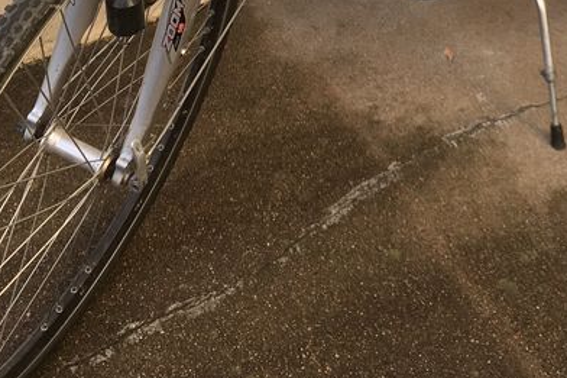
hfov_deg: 26.0
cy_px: -112
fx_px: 1212
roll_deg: -4.5
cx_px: 428
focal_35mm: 77
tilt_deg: -32.4
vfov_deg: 16.7
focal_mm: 4.15
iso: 25
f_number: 2.2
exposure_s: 1/239
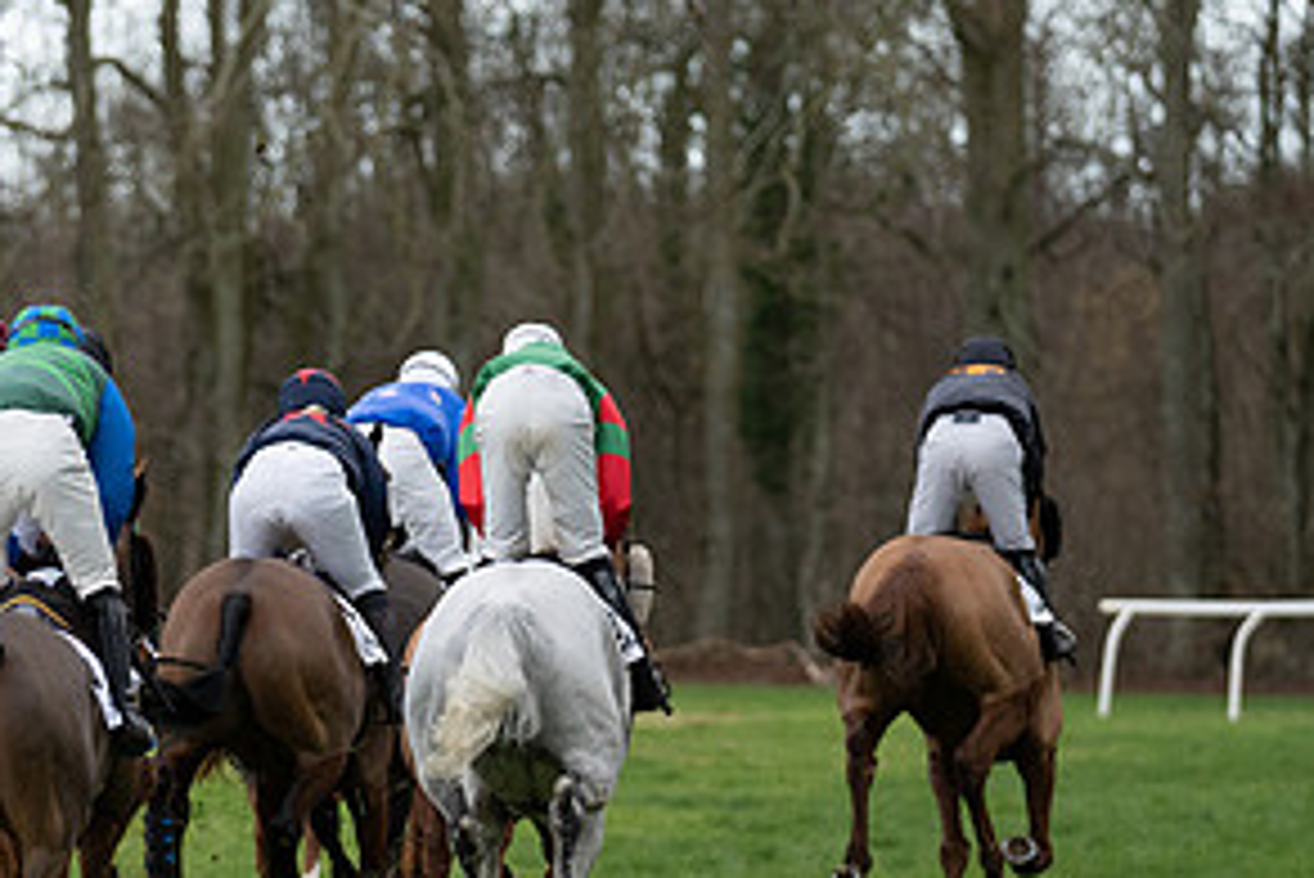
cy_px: 718
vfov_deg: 3.0
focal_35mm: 465
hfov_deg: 4.4
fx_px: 16980
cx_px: 148
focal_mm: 156
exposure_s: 1/2000
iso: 800
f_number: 2.8
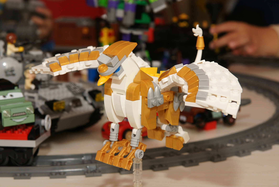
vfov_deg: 11.5
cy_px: 94
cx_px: 140
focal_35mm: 120
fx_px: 931
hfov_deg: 17.0
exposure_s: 1/100
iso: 400
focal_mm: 80
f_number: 9
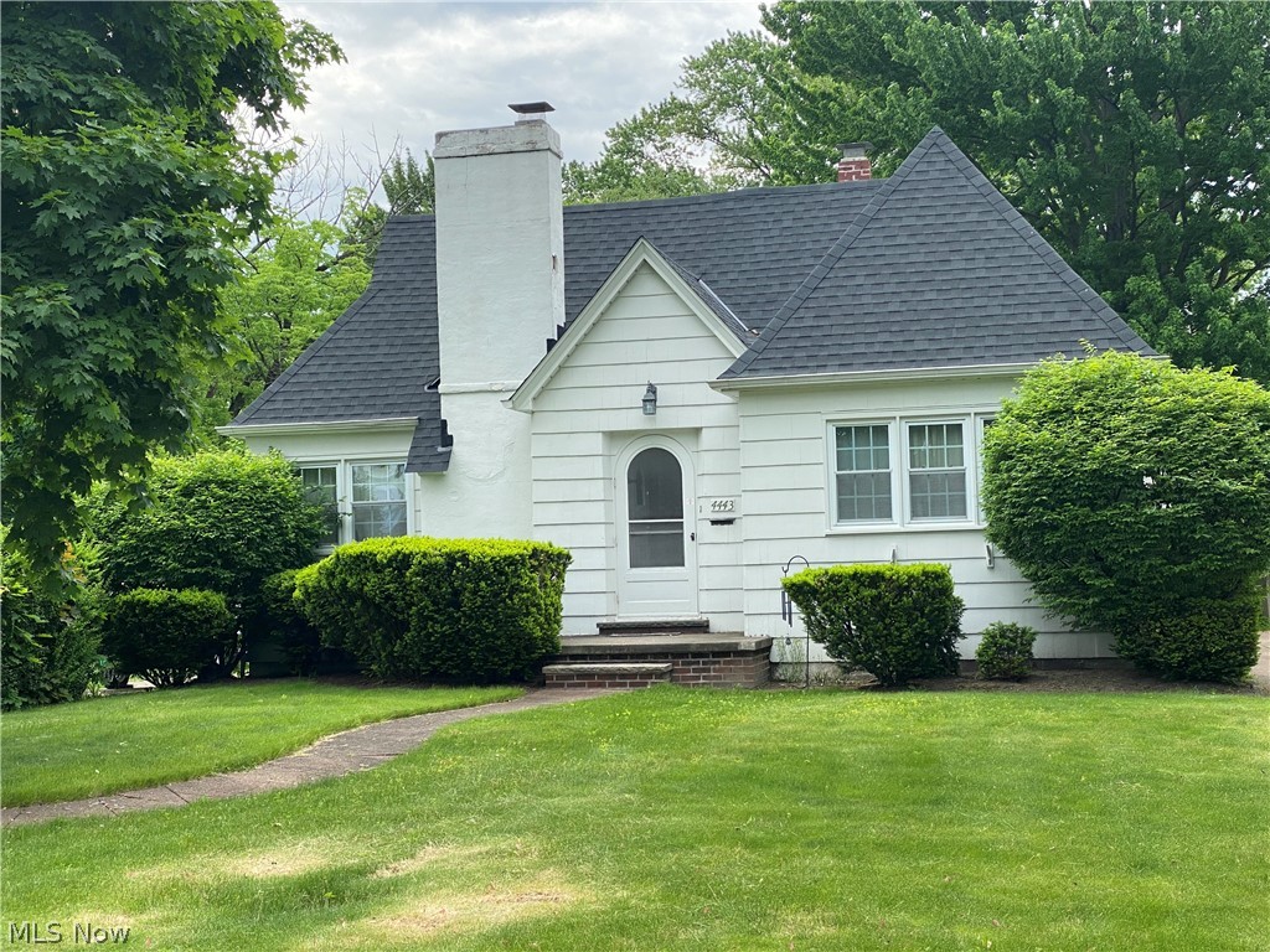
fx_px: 1908
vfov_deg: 28.0
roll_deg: +1.3
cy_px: 476
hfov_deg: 36.8
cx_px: 635
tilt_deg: +2.6
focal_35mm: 52
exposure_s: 1/436
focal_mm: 6
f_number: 2
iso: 20
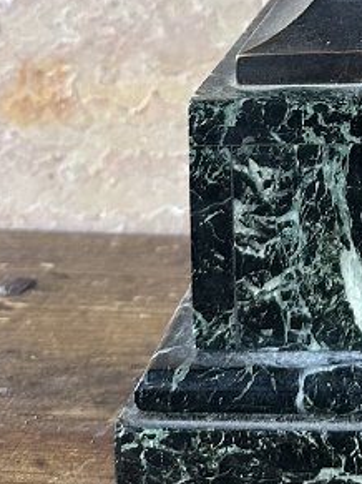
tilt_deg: -0.6
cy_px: -263
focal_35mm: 99
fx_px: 1381
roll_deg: -0.3
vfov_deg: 17.6
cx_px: 493
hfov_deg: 14.2
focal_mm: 6.86
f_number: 1.78
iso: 160
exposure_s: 1/50
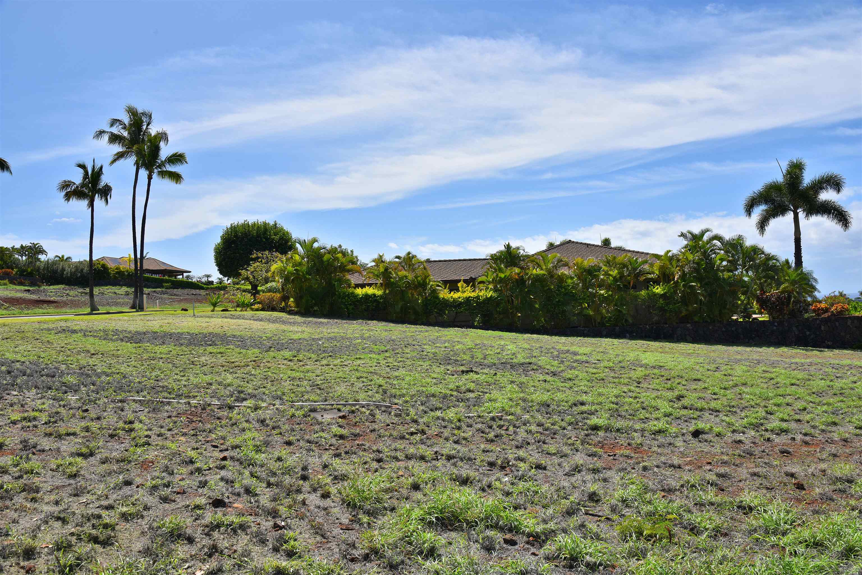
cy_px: 288
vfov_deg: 43.6
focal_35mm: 30
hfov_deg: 61.9
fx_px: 718
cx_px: 431
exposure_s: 1/200
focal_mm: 30
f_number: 13
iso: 100
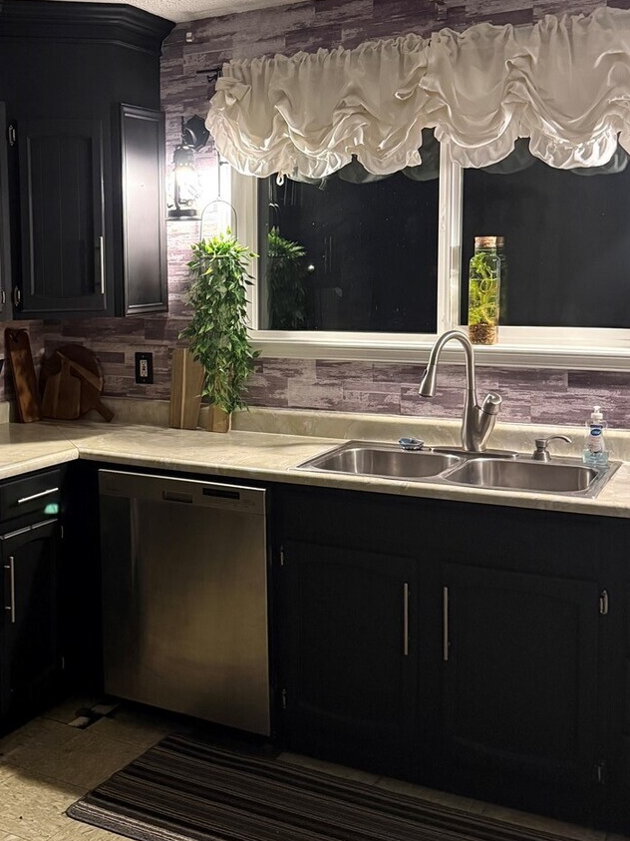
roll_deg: -0.8
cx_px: 117
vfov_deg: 45.6
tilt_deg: -4.4
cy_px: 343
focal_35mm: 41
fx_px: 995
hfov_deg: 34.0
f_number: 1.78
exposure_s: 1/40
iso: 1000
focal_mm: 6.76
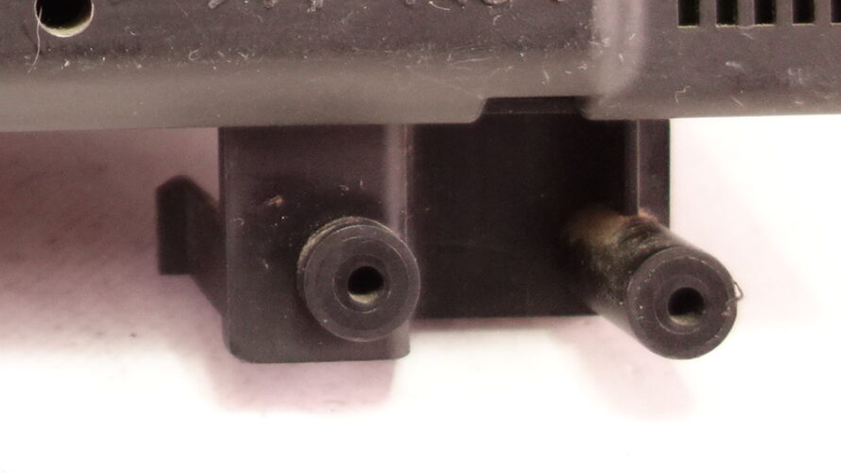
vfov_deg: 13.3
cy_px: -300
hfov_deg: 22.9
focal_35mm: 84
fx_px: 1873
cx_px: -210
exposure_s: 1/40
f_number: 2
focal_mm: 10.4
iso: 800
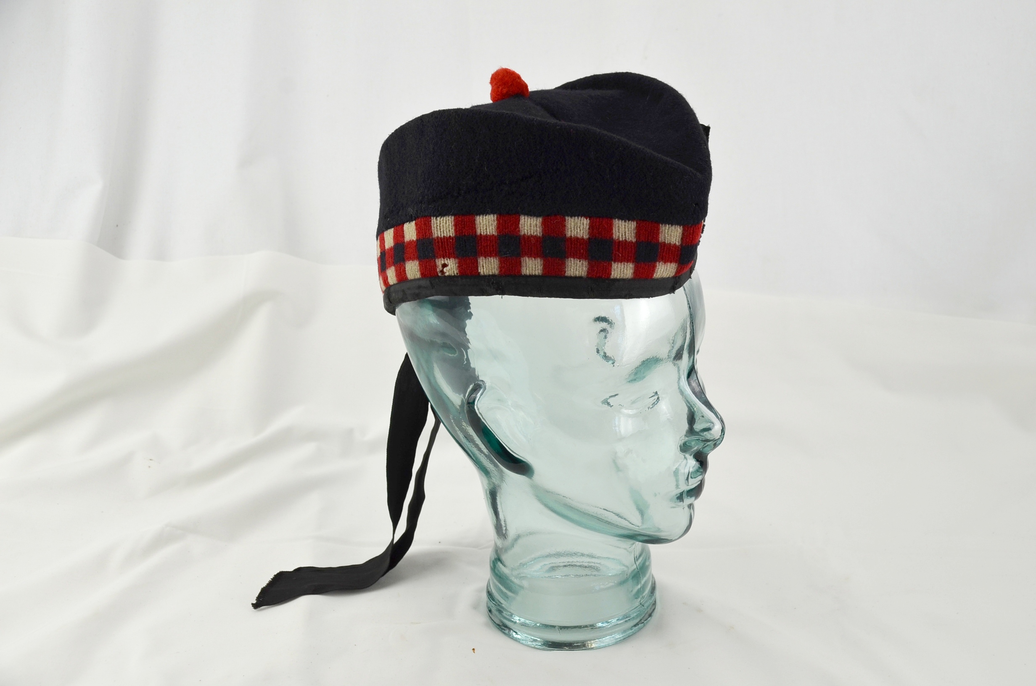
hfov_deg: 42.4
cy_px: 343
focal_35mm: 46
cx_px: 518
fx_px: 1335
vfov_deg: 28.8
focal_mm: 31
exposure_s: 1/125
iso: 280
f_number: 5.6
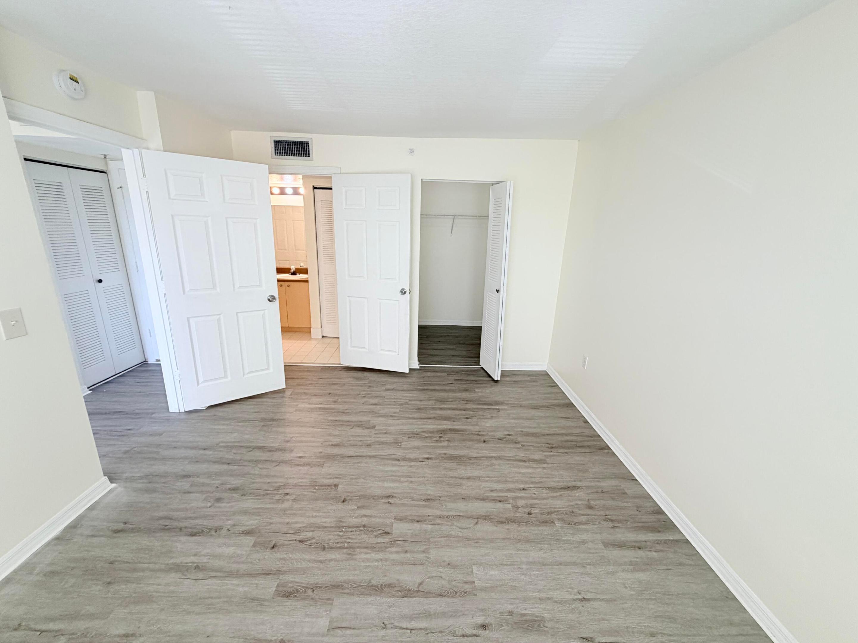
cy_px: 322
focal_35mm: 14
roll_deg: -4.7
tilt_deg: -14.2
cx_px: 429
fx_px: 347
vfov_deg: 85.7
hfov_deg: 102.1
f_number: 2.2
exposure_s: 1/120
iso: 100
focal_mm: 2.22
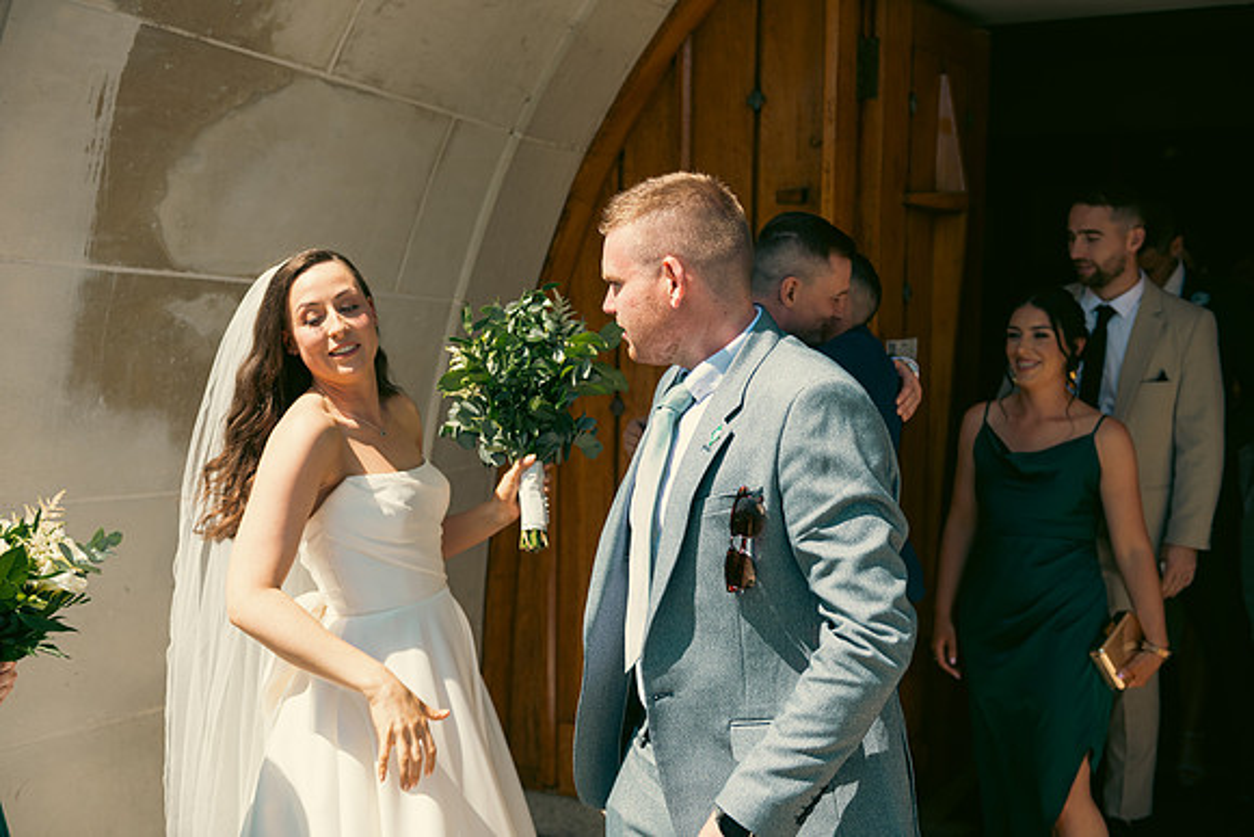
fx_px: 1394
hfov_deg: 48.4
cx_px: 627
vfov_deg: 33.4
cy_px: 418
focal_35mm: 40
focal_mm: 40
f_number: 3.5
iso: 100
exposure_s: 1/800
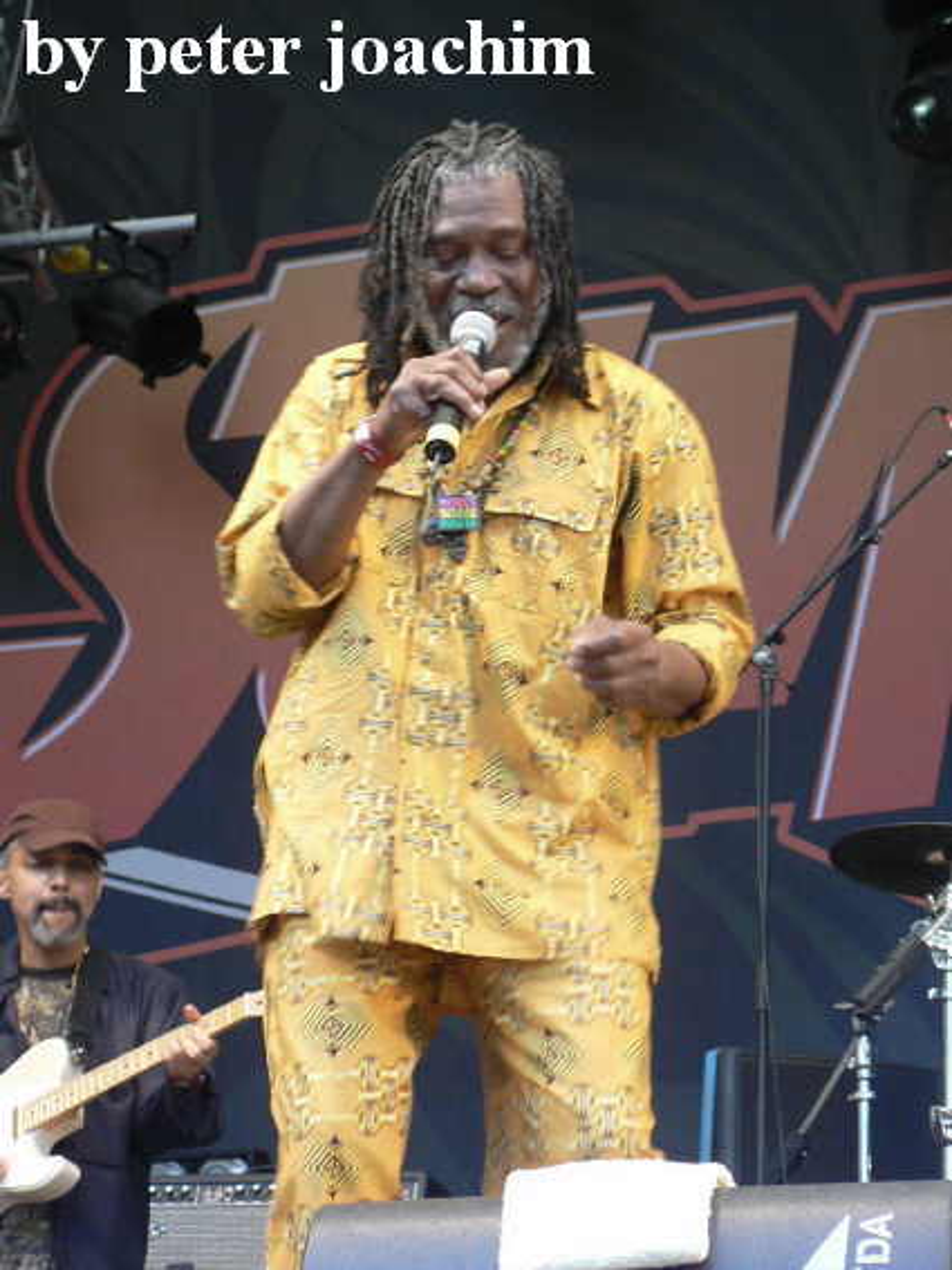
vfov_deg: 15.3
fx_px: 4732
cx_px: 476
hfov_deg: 11.5
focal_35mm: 129
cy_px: 635
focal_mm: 22.1
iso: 200
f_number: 3.2
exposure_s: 1/30
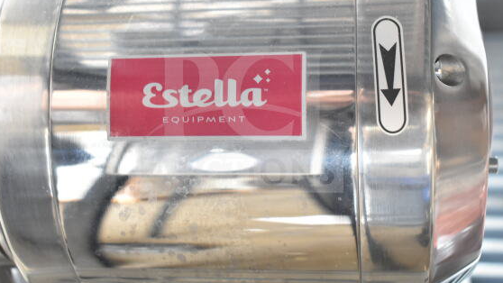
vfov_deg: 21.8
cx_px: 242
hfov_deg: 37.8
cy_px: 121
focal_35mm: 55
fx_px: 734
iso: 2000
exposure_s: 1/50
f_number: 4.5
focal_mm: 32
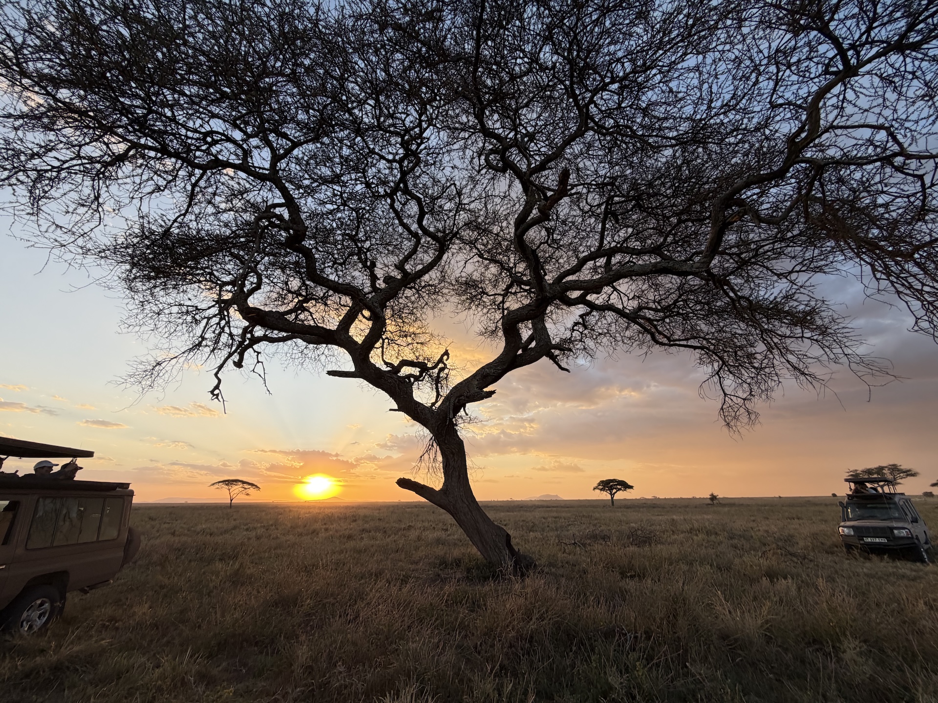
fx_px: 379
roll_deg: +0.5
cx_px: 469
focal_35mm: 14
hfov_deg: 102.1
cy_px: 352
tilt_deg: +21.8
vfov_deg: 85.7
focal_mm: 2.22
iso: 50
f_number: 2.2
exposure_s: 1/340
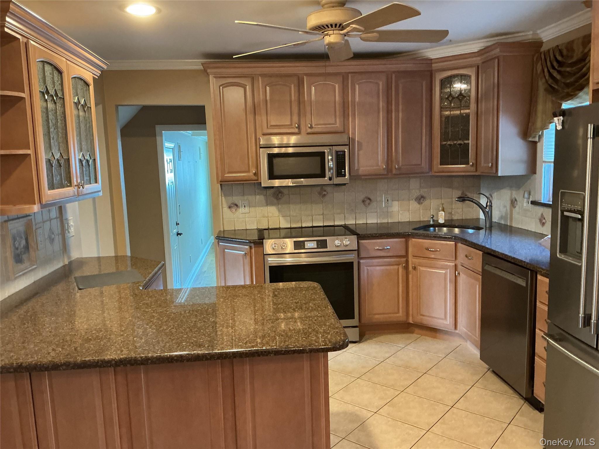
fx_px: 502
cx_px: 300
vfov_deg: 48.2
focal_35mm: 29
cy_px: 224
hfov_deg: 61.7
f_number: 1.8
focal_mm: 3
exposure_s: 1/40
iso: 250
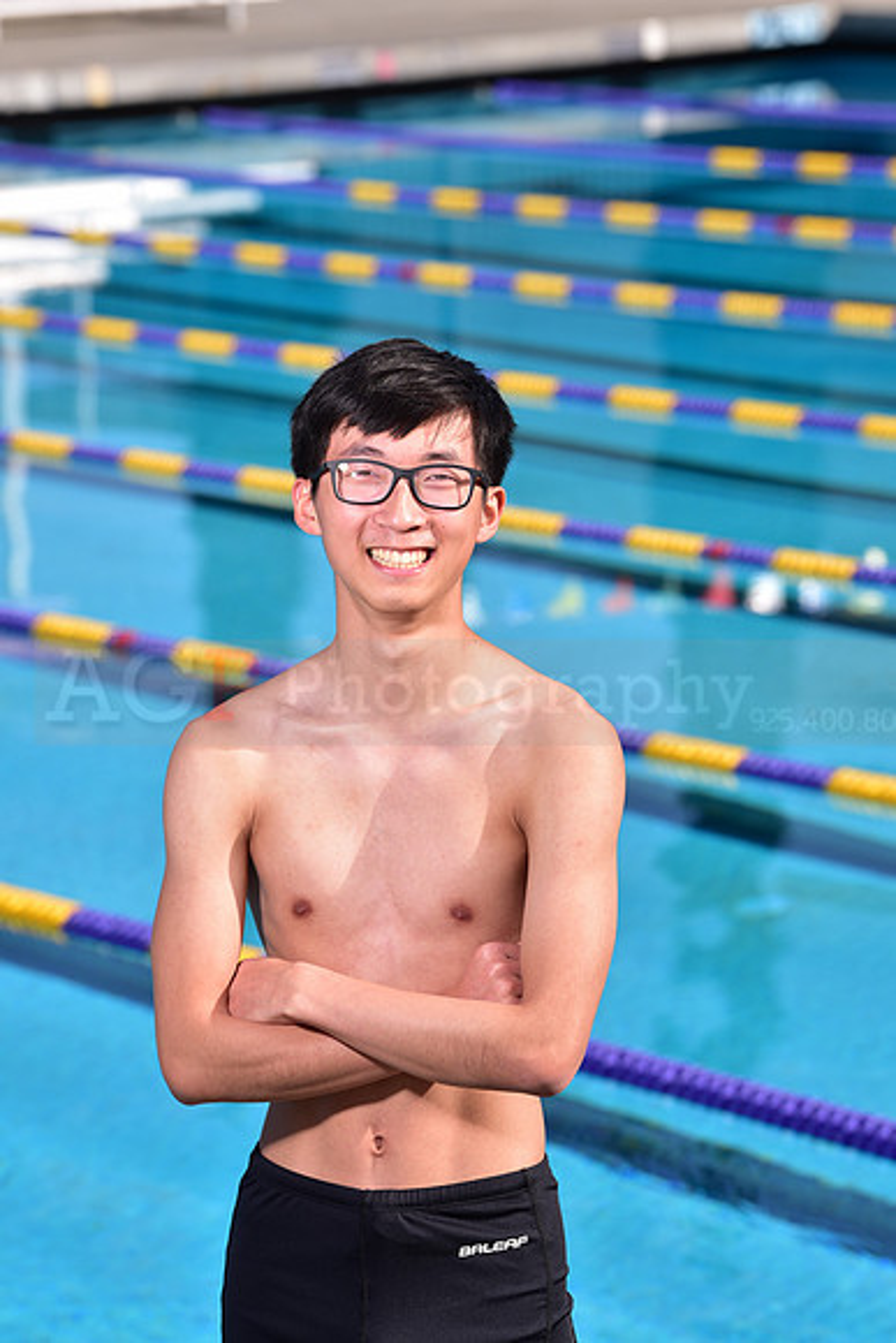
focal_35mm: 160
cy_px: 672
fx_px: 5969
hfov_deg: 8.6
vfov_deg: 12.8
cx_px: 448
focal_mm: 160
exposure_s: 1/250
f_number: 7.1
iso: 80
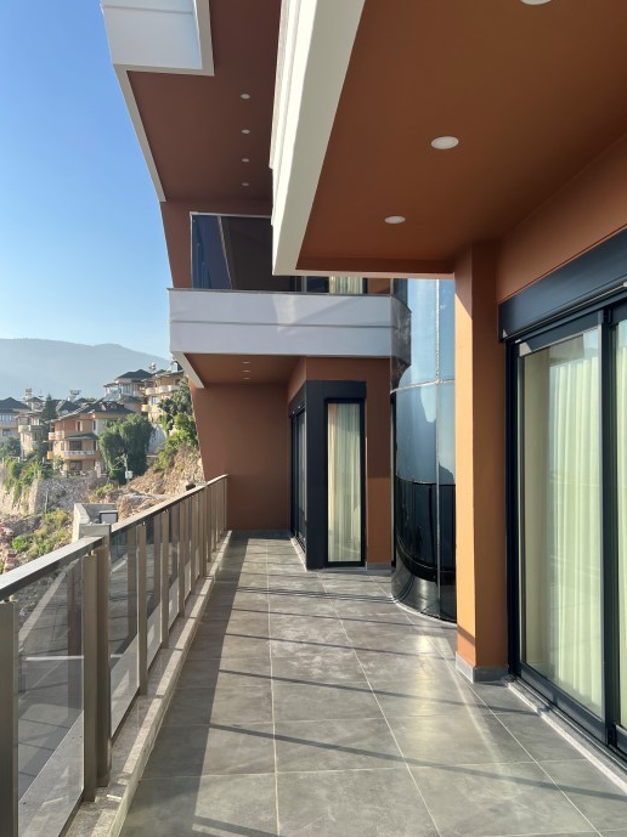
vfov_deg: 61.6
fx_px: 701
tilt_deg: +2.0
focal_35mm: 29
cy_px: 446
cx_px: 338
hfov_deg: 48.1
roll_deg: +0.2
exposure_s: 1/2045
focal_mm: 5.7
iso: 50
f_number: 1.5
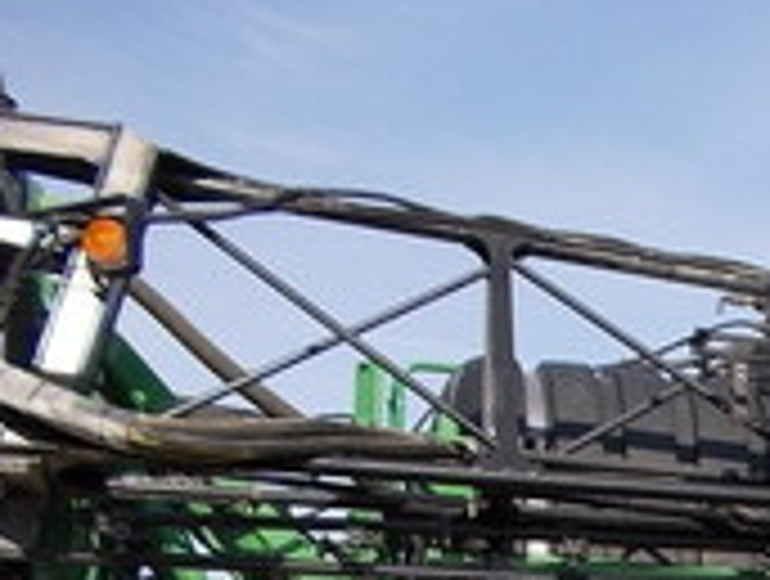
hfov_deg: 18.8
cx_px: 1144
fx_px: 2051
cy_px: 877
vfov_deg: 14.9
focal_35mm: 92
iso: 80
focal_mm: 4.1
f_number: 3.3
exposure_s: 1/640
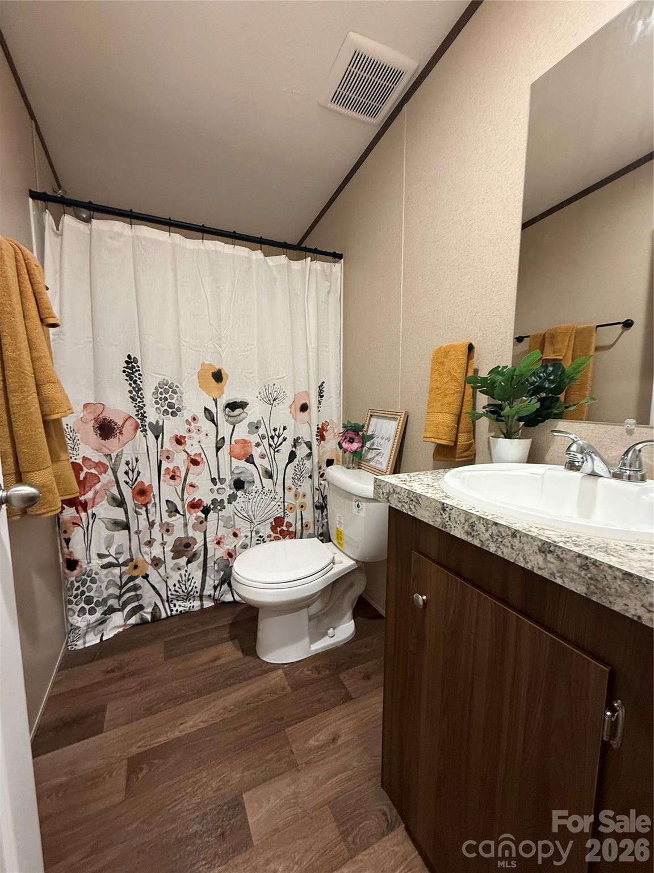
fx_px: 353
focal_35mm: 14
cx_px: 327
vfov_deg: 102.1
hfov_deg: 85.7
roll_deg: -1.0
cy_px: 436
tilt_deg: -6.7
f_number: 2.2
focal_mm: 2.22
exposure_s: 1/60
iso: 250
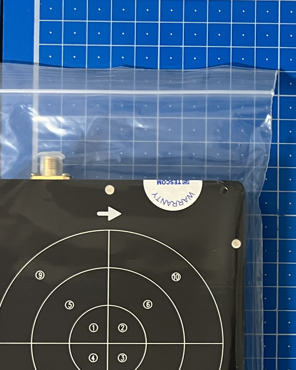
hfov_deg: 18.7
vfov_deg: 25.1
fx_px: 811
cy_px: 320
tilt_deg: -88.3
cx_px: 418
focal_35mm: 74
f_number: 1.5
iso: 250
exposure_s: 1/60
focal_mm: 5.7
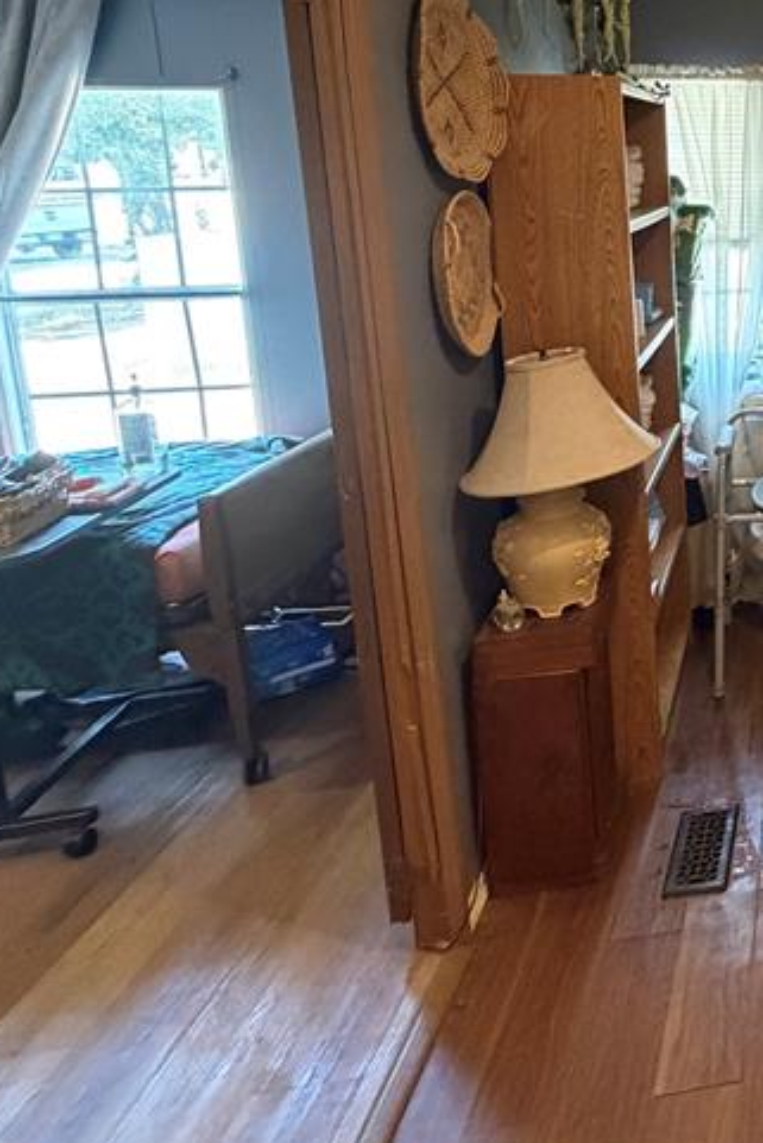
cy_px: 302
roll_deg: +0.4
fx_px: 985
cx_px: 1029
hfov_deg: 31.1
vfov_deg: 57.6
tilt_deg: -8.2
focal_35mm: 31
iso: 800
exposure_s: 1/60
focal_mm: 2.22
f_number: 2.2
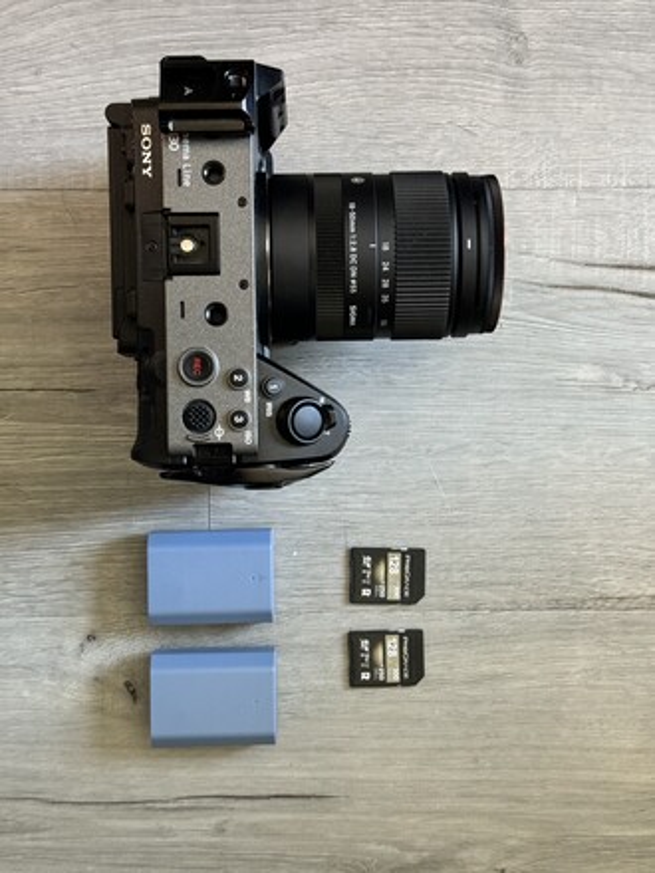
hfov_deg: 30.3
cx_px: 328
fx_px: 1211
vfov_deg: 39.7
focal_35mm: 48
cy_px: 436
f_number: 1.78
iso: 320
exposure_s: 1/40
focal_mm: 6.76
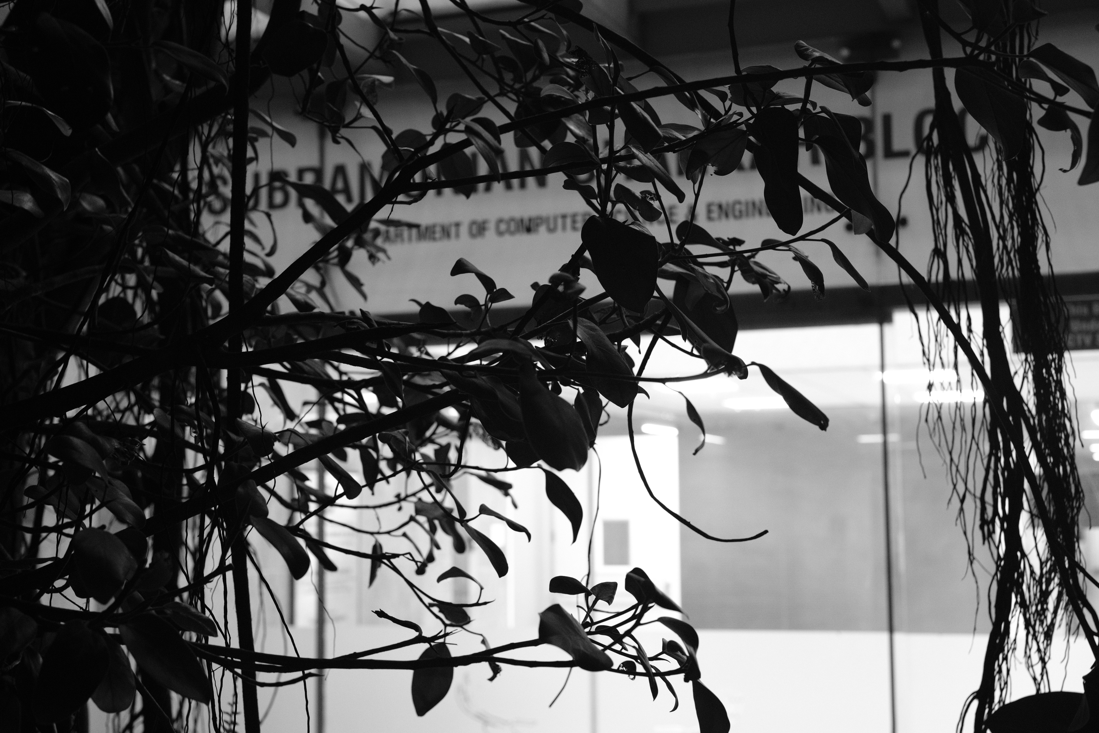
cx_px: 550
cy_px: 366
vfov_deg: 27.0
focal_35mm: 50
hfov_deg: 39.6
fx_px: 1526
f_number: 3.6
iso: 2000
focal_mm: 33
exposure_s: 1/30
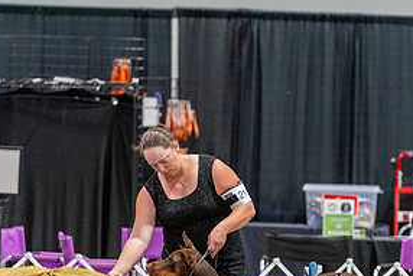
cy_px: 242
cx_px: 266
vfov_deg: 3.9
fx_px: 4029
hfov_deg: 5.9
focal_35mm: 351
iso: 6400
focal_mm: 171
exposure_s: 1/250
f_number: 2.8
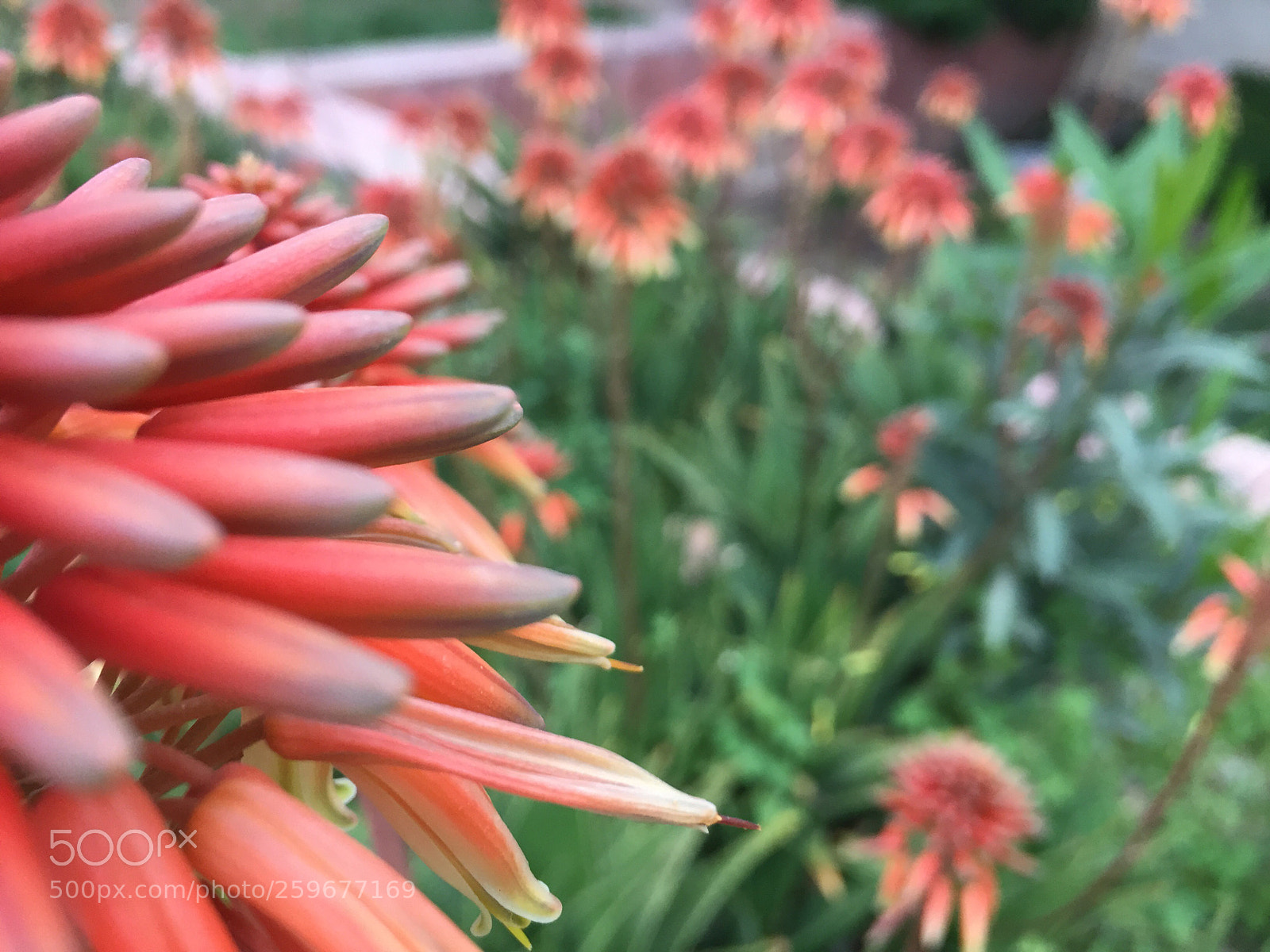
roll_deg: -8.7
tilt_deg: -28.2
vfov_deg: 48.2
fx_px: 1064
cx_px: 635
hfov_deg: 61.7
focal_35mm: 29
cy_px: 476
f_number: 2.2
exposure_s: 1/33
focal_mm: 4.15
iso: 50
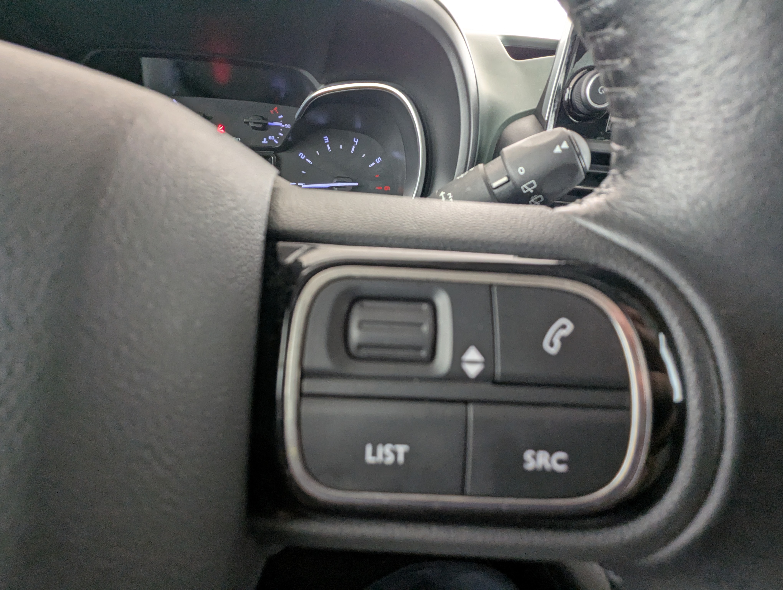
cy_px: 295
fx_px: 362
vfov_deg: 78.2
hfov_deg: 94.4
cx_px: 392
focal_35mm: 16
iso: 242
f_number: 2.2
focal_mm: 2.35
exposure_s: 1/34
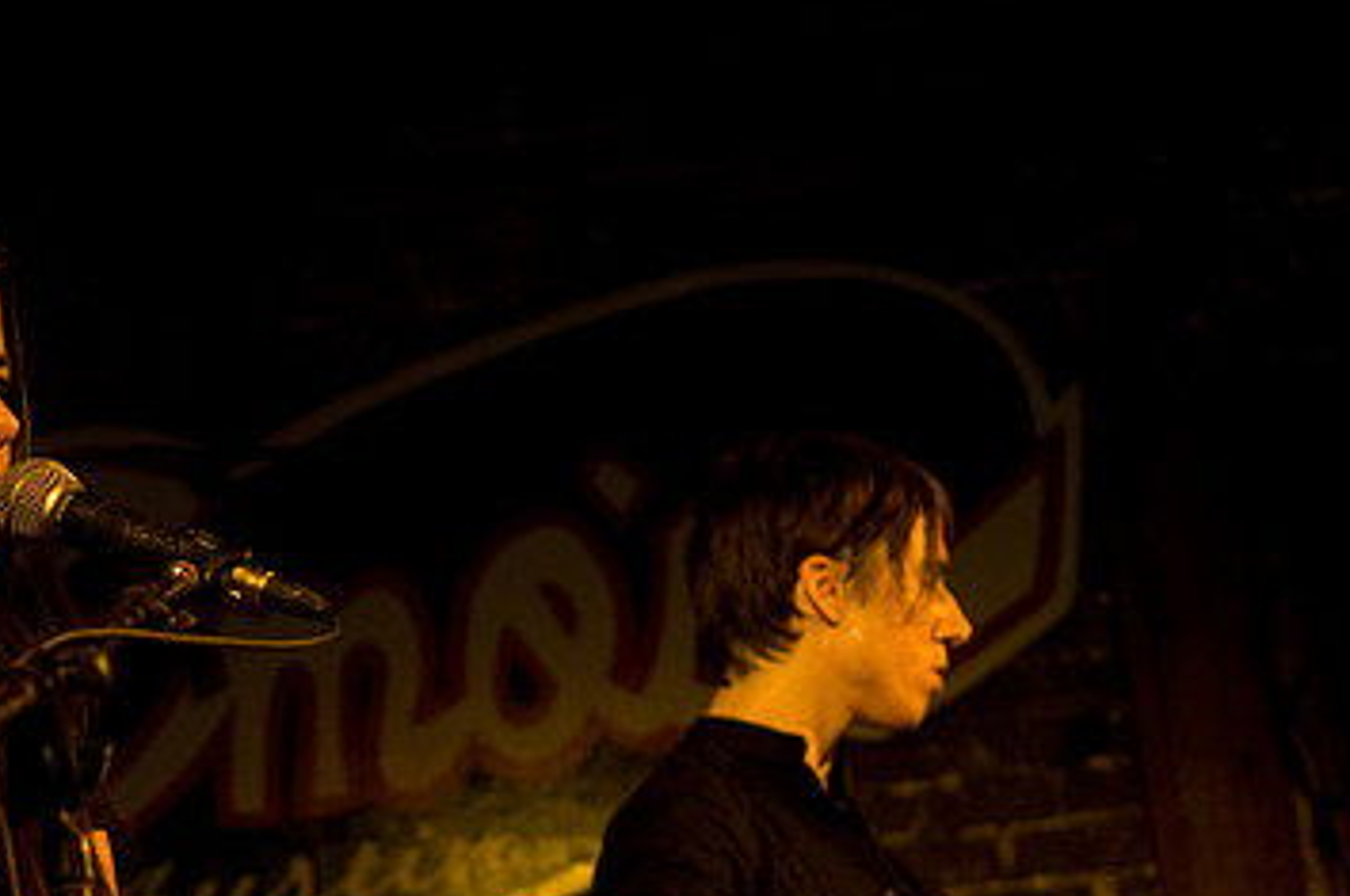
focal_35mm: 108
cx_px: 381
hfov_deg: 18.9
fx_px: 4044
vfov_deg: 12.6
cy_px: 707
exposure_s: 1/60
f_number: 2.8
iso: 1000
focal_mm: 44
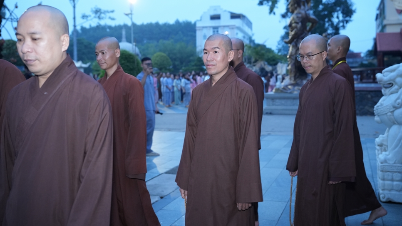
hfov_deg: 54.0
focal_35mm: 37
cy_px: 96
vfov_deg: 31.9
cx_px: 202
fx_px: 394
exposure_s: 1/100
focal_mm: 35
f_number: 2.8
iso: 2500
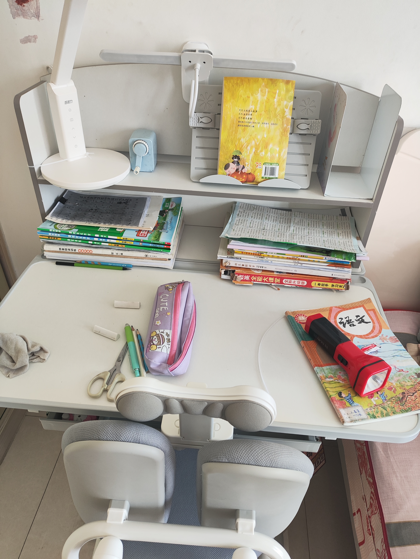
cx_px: 210
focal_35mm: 24
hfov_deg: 56.9
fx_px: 388
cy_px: 280
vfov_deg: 71.6
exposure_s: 1/50
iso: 144
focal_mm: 4.68
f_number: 1.8
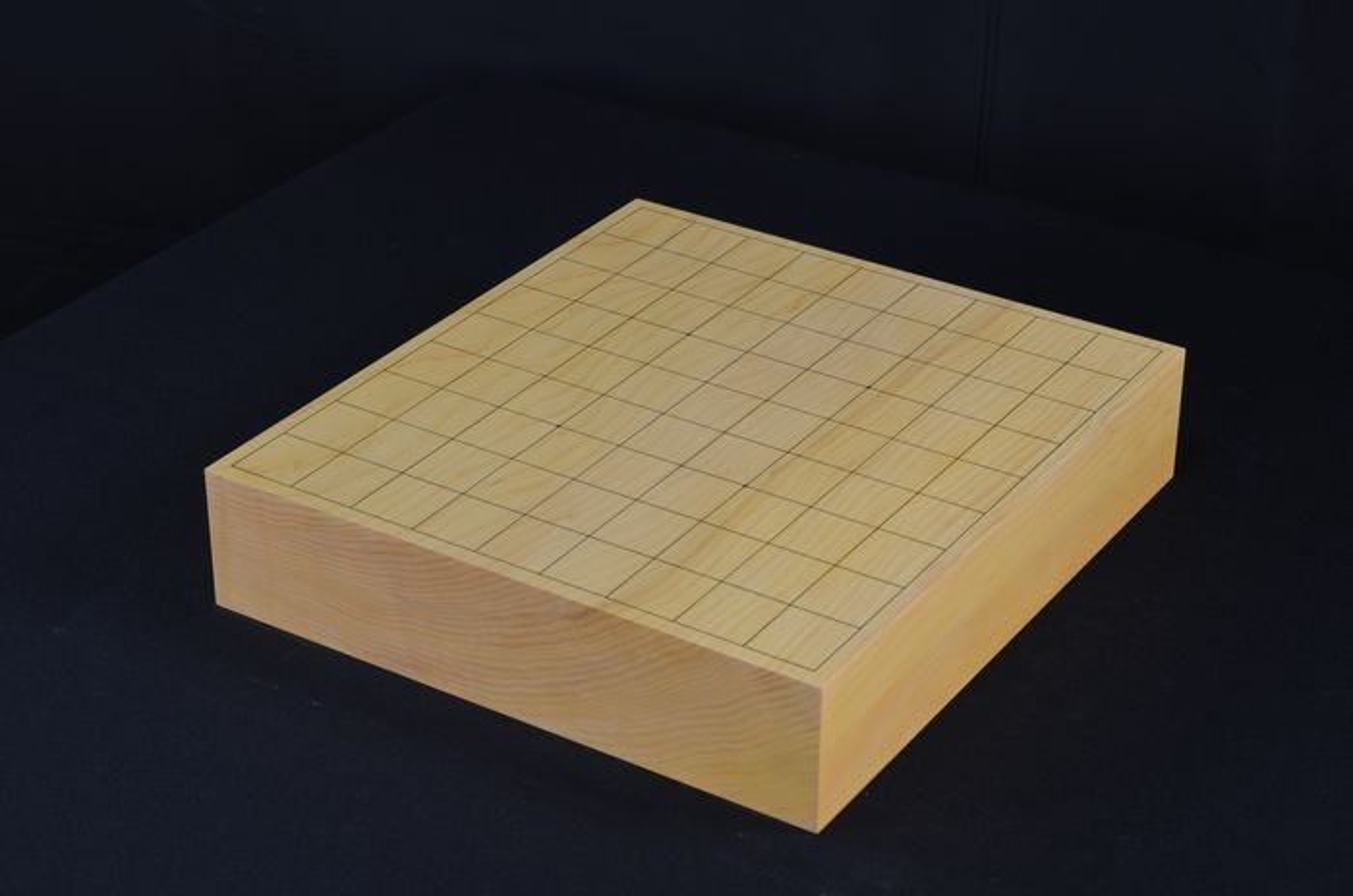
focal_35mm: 75
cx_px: 676
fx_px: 2814
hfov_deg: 27.0
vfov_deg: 18.1
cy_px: 448
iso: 400
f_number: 9
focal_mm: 50
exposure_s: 1/30
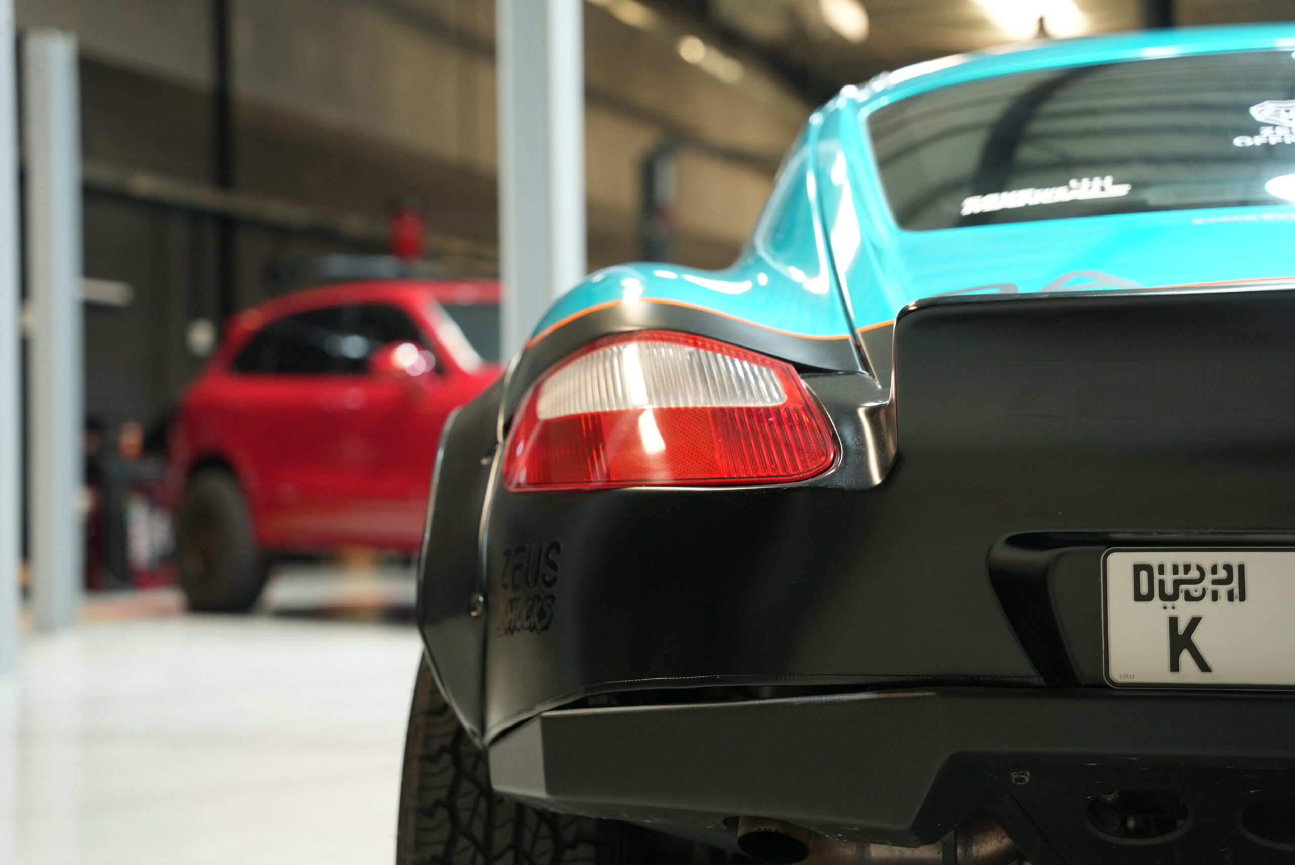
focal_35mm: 70
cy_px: 432
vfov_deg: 19.5
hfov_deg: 28.8
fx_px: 2519
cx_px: 648
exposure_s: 1/100
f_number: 2.8
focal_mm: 70
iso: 1250
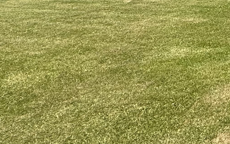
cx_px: 368
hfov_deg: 24.4
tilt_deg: +5.6
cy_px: -95
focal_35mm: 59
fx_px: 370
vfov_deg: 18.4
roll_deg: +0.2
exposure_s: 1/2024
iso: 50
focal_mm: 2.22
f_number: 2.2
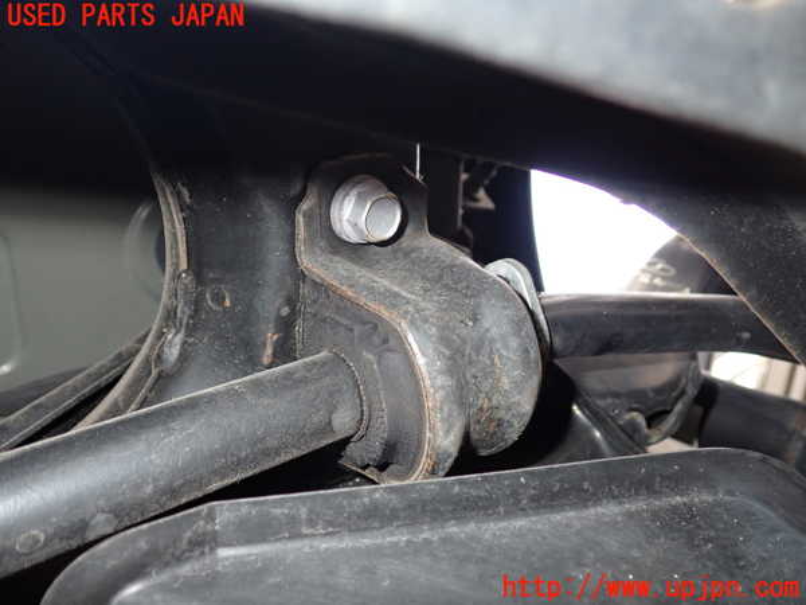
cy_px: 302
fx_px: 699
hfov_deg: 60.0
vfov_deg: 46.8
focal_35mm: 30
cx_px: 403
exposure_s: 1/30
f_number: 6.3
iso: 200
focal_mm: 5.4
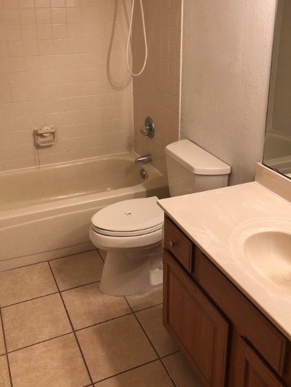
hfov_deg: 38.7
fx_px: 415
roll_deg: +0.3
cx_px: 139
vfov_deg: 49.5
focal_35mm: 37
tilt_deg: -20.6
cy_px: 137
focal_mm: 4
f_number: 1.8
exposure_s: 1/30
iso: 32
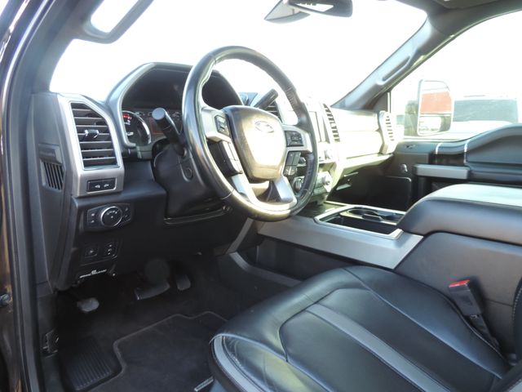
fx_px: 362
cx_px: 261
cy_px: 196
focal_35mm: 24
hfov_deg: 71.6
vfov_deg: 56.8
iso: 180
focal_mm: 4.3
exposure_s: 1/30
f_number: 3
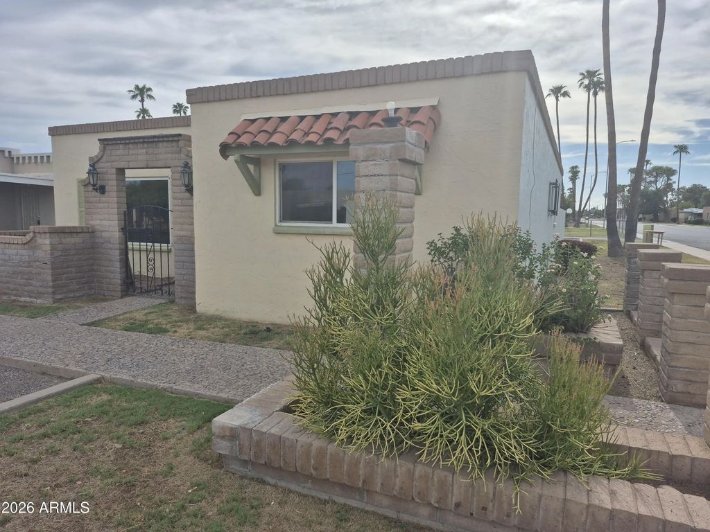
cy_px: 266
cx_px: 355
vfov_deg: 58.9
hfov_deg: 73.9
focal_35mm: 23
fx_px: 472
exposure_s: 1/3256
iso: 25
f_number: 1.8
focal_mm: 5.4
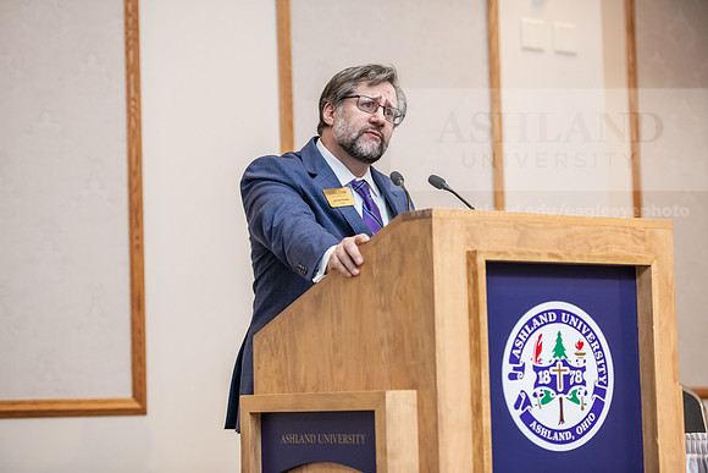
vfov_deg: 14.4
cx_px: 354
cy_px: 236
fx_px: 1869
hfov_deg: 21.5
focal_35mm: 95
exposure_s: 1/200
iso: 2500
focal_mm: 95
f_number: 3.2
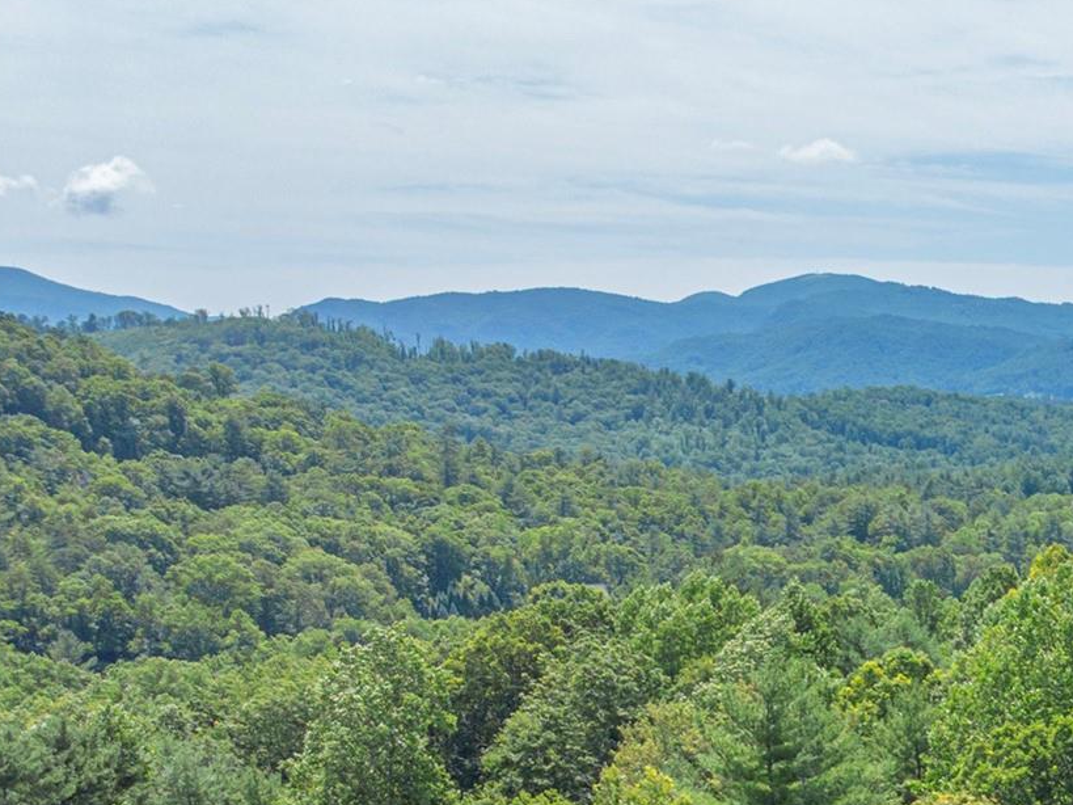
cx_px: 1330
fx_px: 1860
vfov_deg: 22.3
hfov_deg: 27.7
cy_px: 996
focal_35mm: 60
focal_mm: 12.29
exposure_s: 1/2500
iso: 200
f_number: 2.8
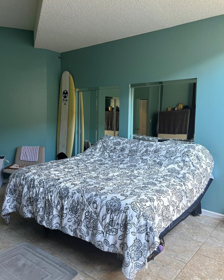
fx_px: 232
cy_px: 129
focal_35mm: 28
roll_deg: -2.5
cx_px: 113
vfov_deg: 62.1
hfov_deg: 51.5
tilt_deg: -3.9
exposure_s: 1/60
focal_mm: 5.96
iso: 160
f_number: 1.6
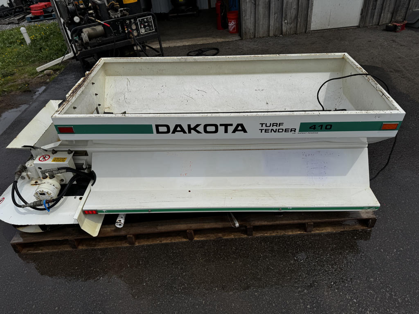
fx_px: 291
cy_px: 157
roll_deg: +5.8
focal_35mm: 24
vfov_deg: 56.8
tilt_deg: -36.5
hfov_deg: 71.6
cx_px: 210
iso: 80
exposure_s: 1/10417
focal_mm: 6.76
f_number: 1.78
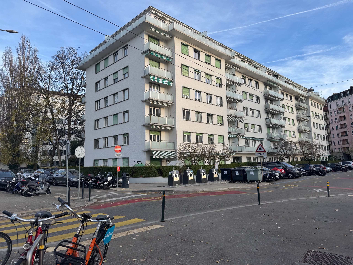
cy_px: 132
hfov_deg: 71.6
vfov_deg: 56.8
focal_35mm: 24
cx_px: 176
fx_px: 245
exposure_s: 1/1042
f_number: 1.78
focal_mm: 6.76
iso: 80
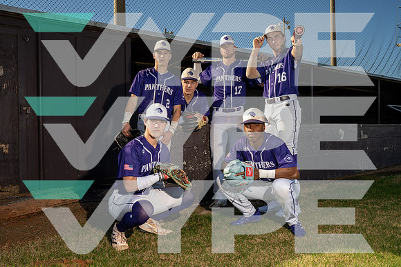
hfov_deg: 54.4
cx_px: 200
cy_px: 134
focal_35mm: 35
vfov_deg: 37.9
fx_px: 390
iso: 64
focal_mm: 35
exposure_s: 1/250
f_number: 7.1
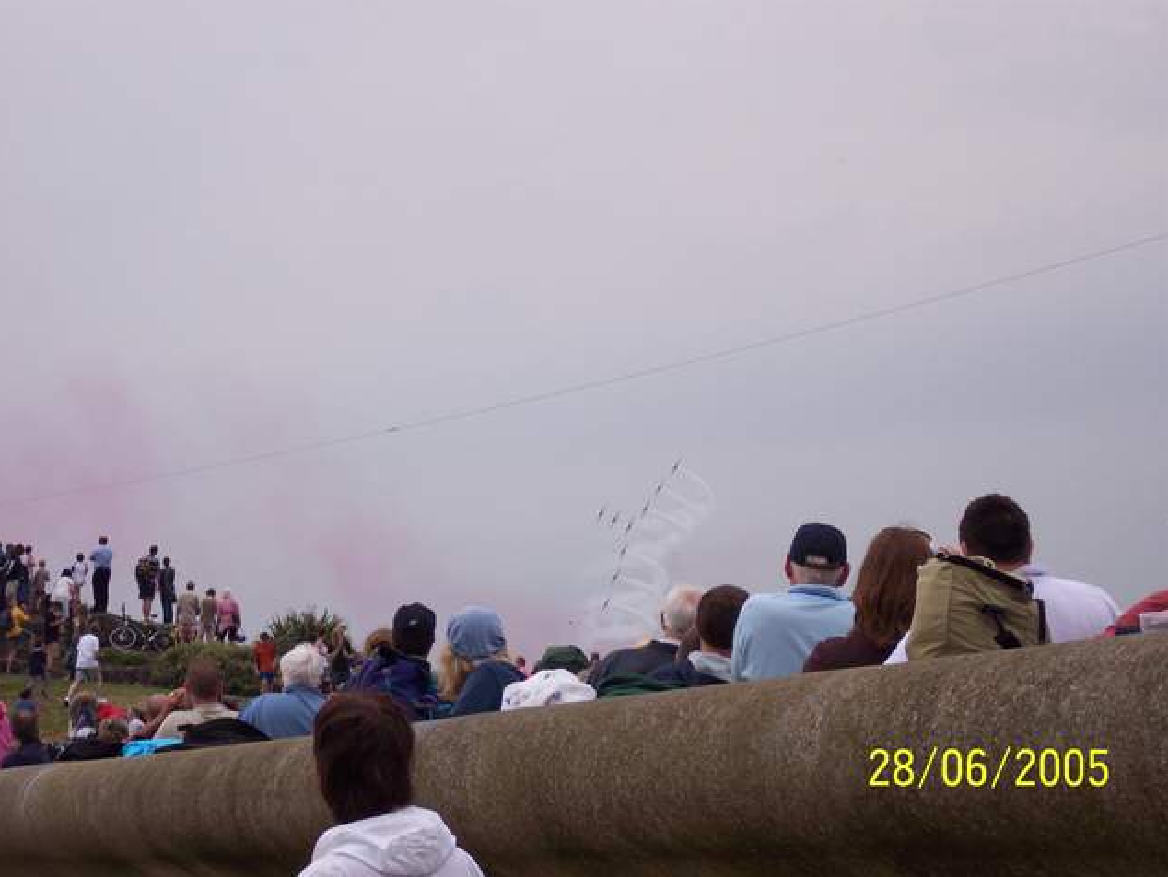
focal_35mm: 115
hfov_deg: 17.1
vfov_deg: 12.9
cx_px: 584
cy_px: 437
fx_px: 3882
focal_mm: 24
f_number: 4.8
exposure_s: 1/250
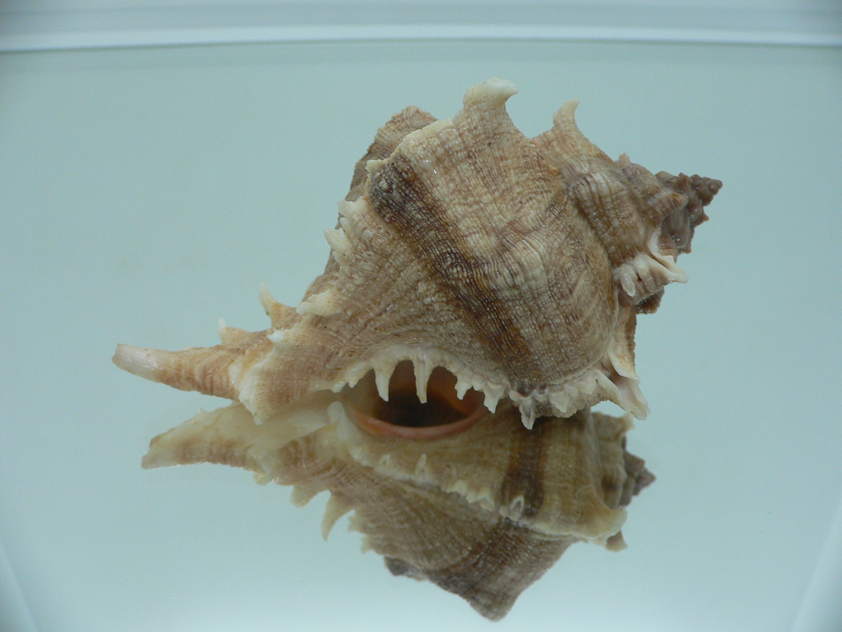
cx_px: 421
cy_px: 316
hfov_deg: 52.6
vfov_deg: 40.7
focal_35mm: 35
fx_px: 851
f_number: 2.8
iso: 100
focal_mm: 4.6
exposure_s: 1/60
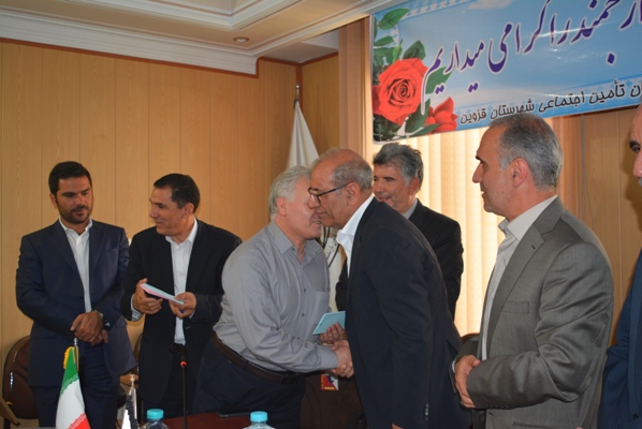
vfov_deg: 34.3
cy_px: 214
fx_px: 696
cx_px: 321
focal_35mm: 39
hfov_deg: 49.5
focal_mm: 26
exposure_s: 1/80
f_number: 4
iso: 400
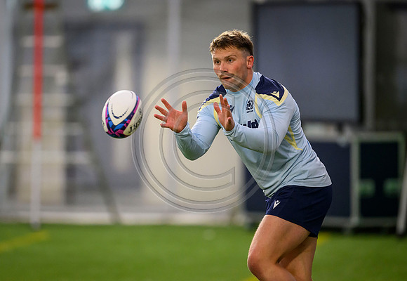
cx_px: 198
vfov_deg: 2.9
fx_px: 5465
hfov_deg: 4.3
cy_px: 138
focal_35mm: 478
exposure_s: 1/1250
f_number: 3.2
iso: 6400
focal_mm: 400
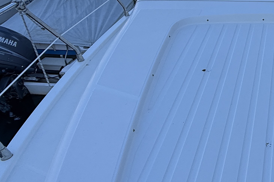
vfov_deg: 32.8
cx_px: 294
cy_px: 49
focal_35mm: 40
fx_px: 304
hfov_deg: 40.3
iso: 50
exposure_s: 1/760
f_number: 2.2
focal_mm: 2.22
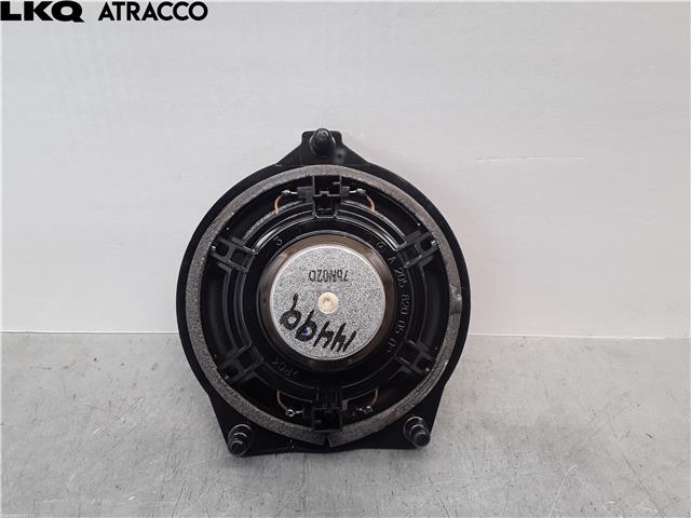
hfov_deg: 63.4
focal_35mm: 28
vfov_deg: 49.7
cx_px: 346
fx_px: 559
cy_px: 259
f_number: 1.9
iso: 40
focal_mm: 2.91
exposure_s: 1/50
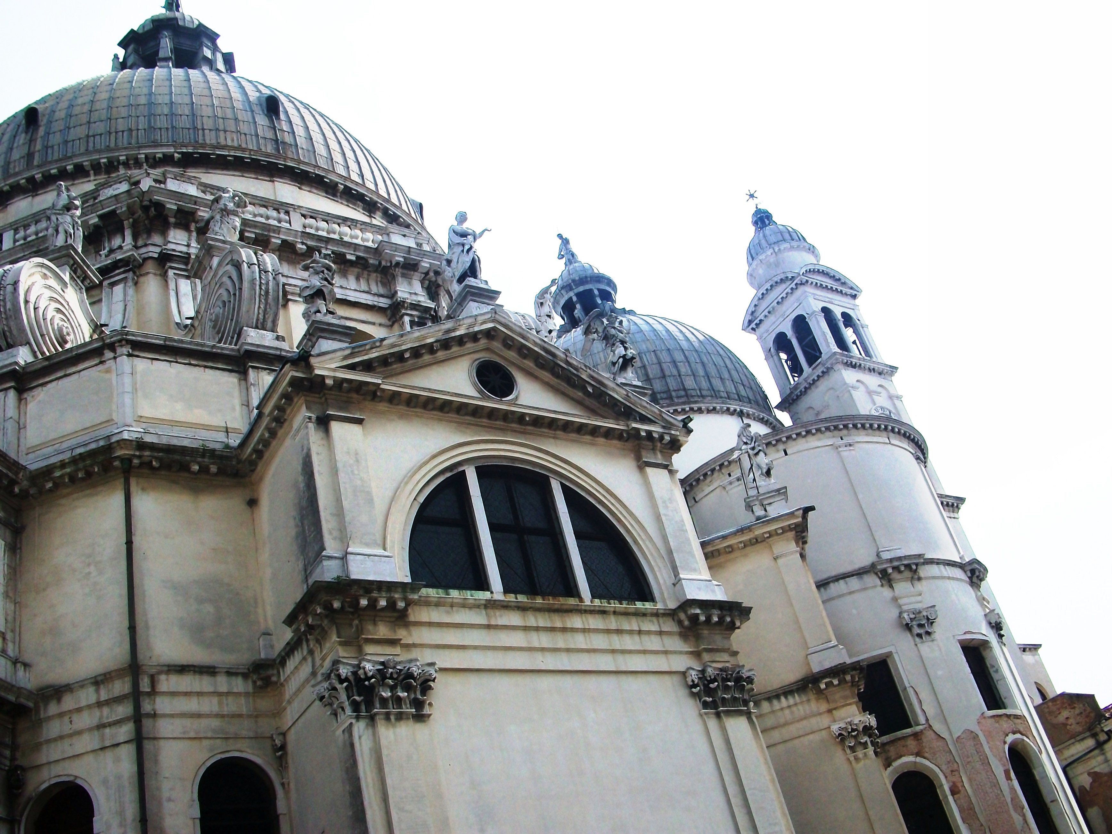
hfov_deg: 54.0
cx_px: 556
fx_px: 1092
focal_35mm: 34
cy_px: 417
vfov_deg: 41.8
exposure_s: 1/400
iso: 80
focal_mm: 5.7
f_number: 5.5
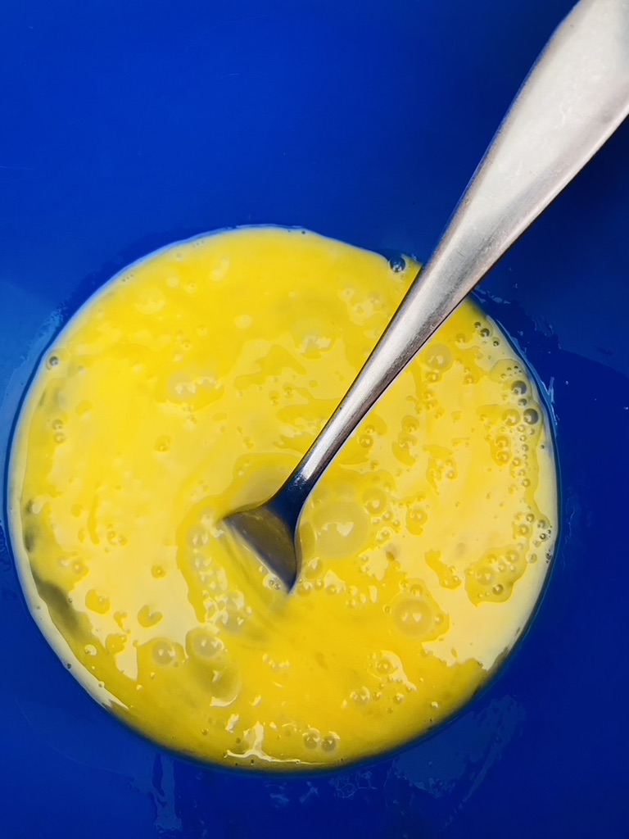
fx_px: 630
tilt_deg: -83.8
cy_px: 420
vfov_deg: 67.3
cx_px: 314
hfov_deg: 53.1
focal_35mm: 26
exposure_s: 1/60
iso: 200
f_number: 1.8
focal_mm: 4.25
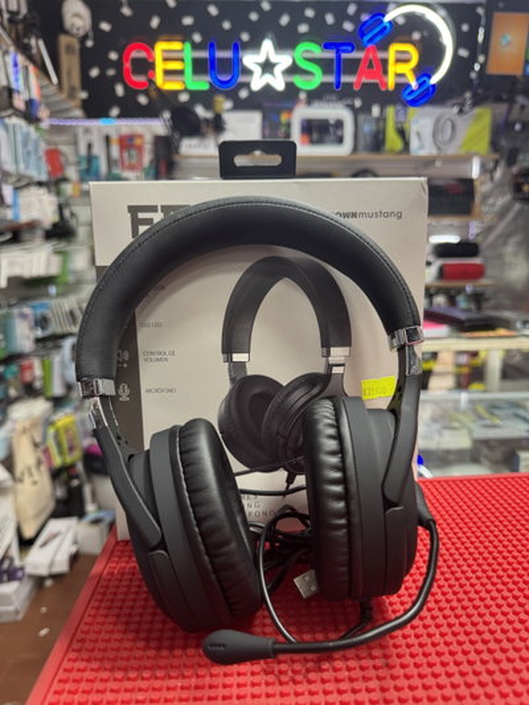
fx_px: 489
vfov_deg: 71.6
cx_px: 264
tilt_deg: -9.9
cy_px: 352
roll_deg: +1.6
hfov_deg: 56.8
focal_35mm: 24
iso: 125
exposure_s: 1/50
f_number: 1.78
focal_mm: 6.76
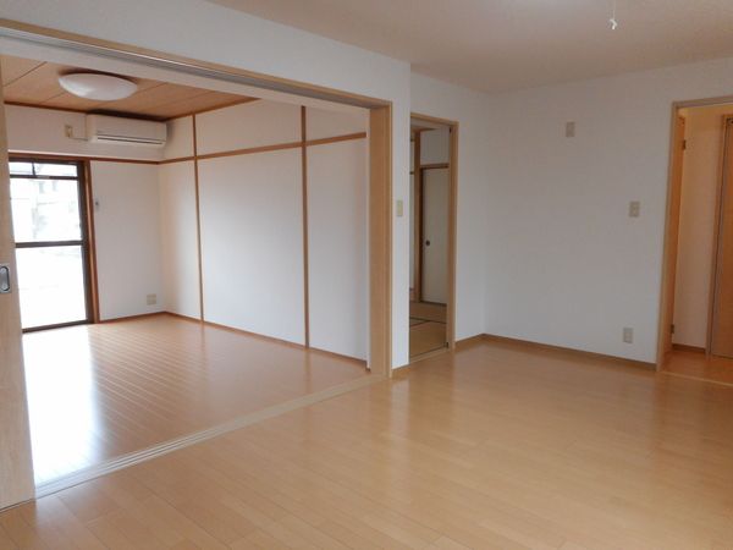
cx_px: 366
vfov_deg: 54.9
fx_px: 529
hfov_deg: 69.4
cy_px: 275
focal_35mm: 25
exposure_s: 1/30
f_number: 3.7
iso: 250
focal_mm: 4.5
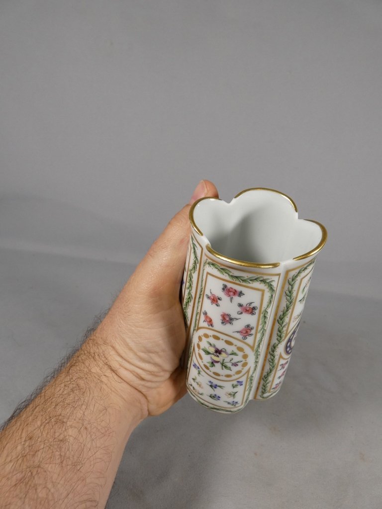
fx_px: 294
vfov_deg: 81.7
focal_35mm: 20
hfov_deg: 66.0
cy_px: 254
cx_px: 191
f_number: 2.8
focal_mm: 3.6
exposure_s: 1/125
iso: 125
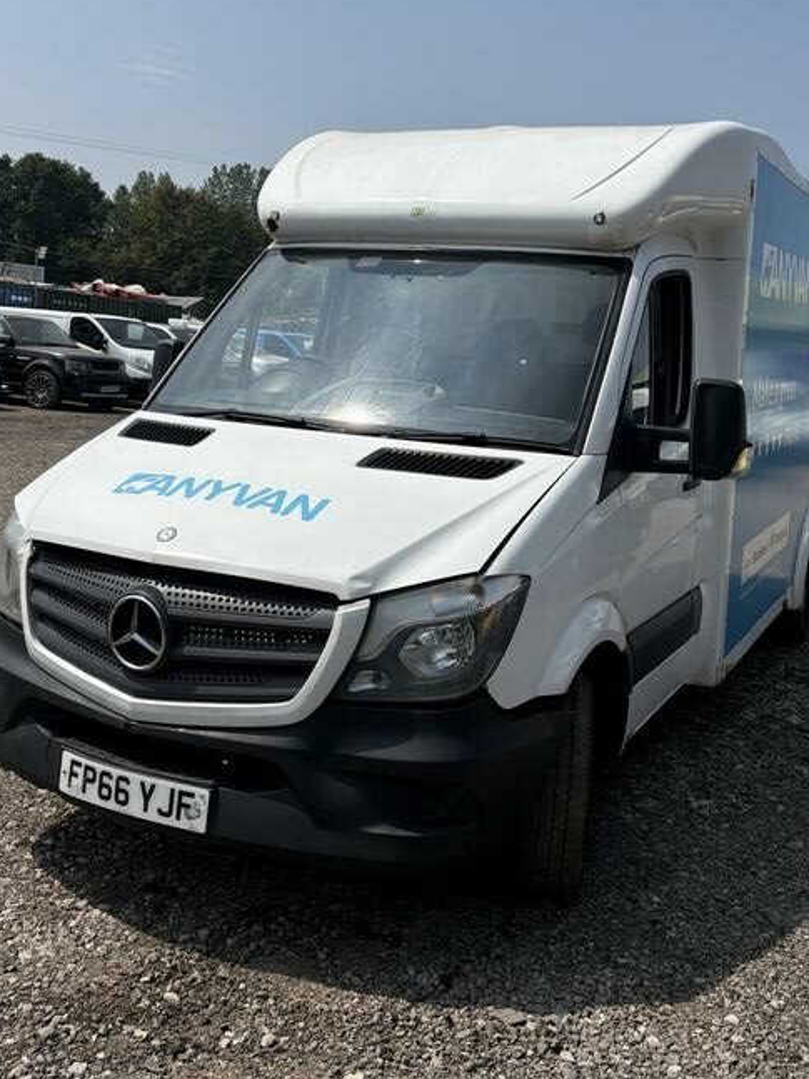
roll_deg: -0.6
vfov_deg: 50.7
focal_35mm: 36
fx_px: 1122
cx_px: 449
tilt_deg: +0.2
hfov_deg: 39.6
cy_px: 389
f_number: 1.6
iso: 50
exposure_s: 1/6993
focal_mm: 5.96
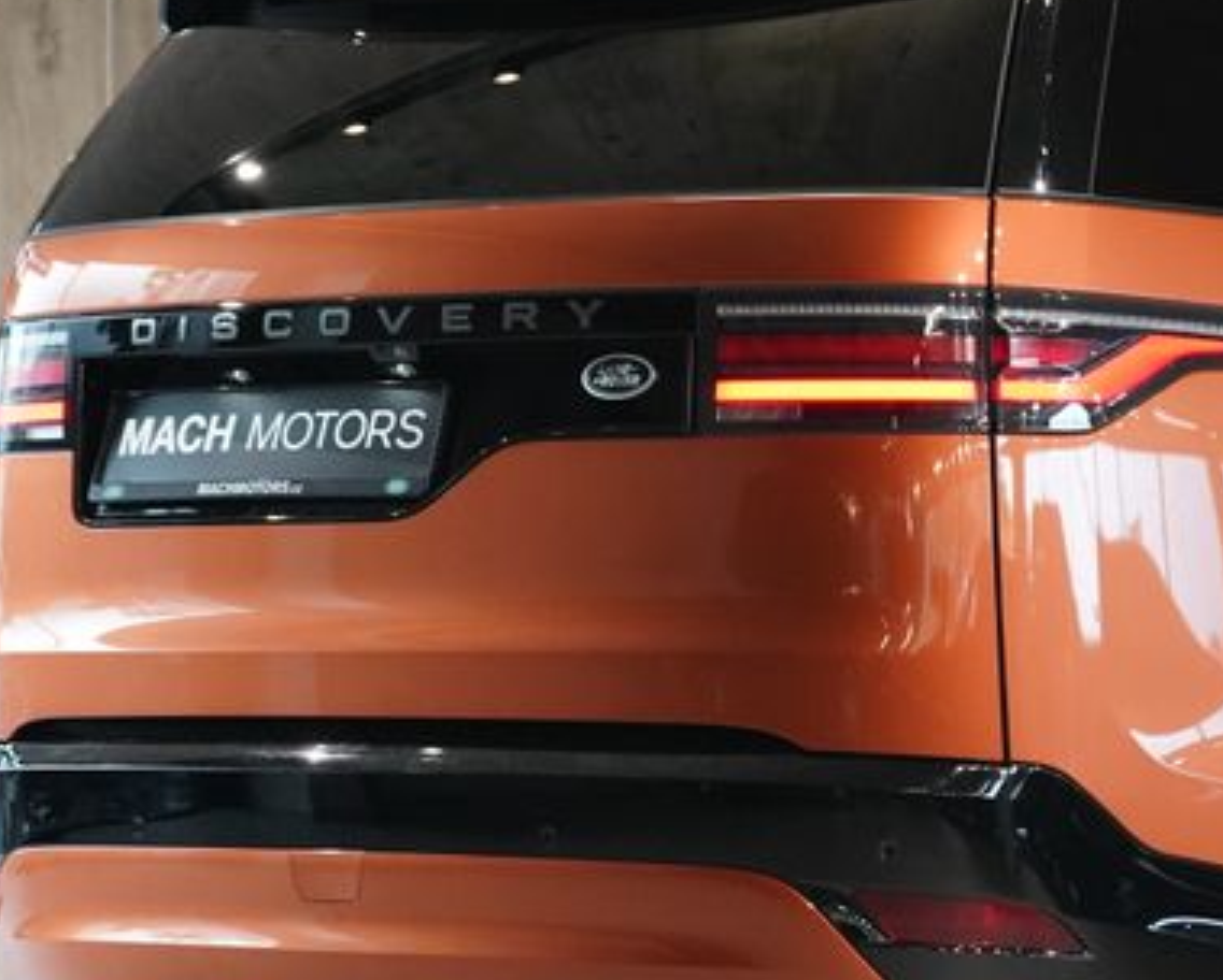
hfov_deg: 12.5
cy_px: 588
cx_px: 1294
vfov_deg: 10.2
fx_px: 5507
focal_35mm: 152
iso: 5000
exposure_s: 1/160
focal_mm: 60
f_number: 5
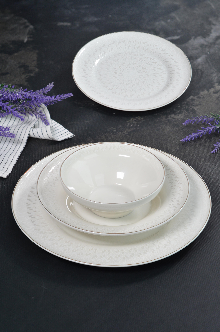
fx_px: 691
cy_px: 166
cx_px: 110
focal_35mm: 75
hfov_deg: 18.1
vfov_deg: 27.0
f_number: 5
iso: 400
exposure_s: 1/100
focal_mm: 50
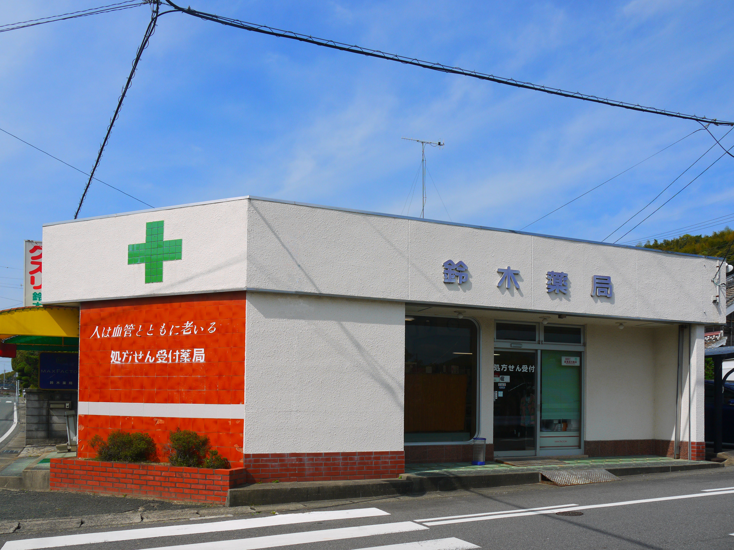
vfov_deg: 49.7
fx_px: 594
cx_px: 367
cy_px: 275
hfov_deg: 63.4
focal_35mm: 28
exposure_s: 1/500
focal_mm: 14
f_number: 8
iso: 100
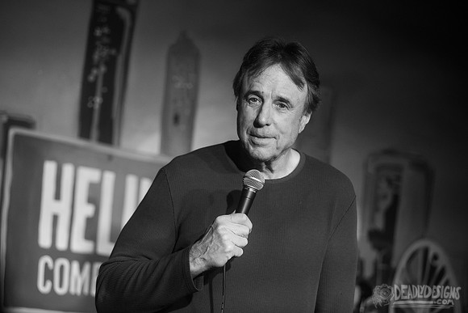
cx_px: 234
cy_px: 156
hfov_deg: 16.4
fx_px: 1625
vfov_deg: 11.0
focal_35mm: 125
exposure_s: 1/320
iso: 2000
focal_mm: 125
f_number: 3.5
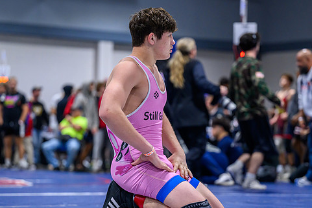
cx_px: 157
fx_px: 1240
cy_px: 133
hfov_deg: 14.3
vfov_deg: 9.6
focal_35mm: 143
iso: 3200
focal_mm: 103
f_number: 2.8
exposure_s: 1/800
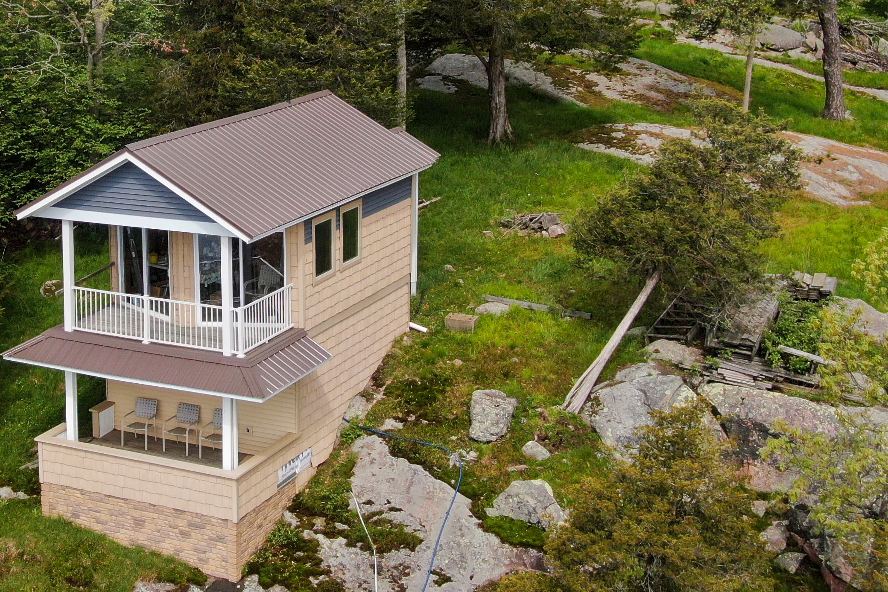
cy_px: 169
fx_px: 1579
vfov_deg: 21.1
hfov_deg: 30.9
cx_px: 217
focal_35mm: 64
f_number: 3.1
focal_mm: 5.45
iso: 100
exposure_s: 1/1000
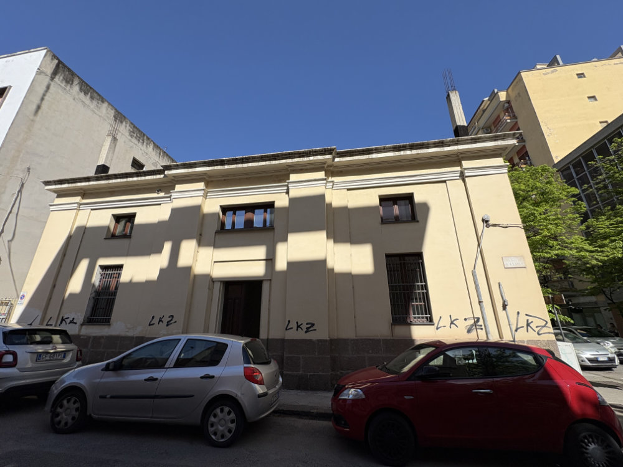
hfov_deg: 102.1
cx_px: 312
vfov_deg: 85.7
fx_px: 252
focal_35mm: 14
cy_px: 234
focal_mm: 2.2
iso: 50
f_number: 2.2
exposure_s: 1/2770
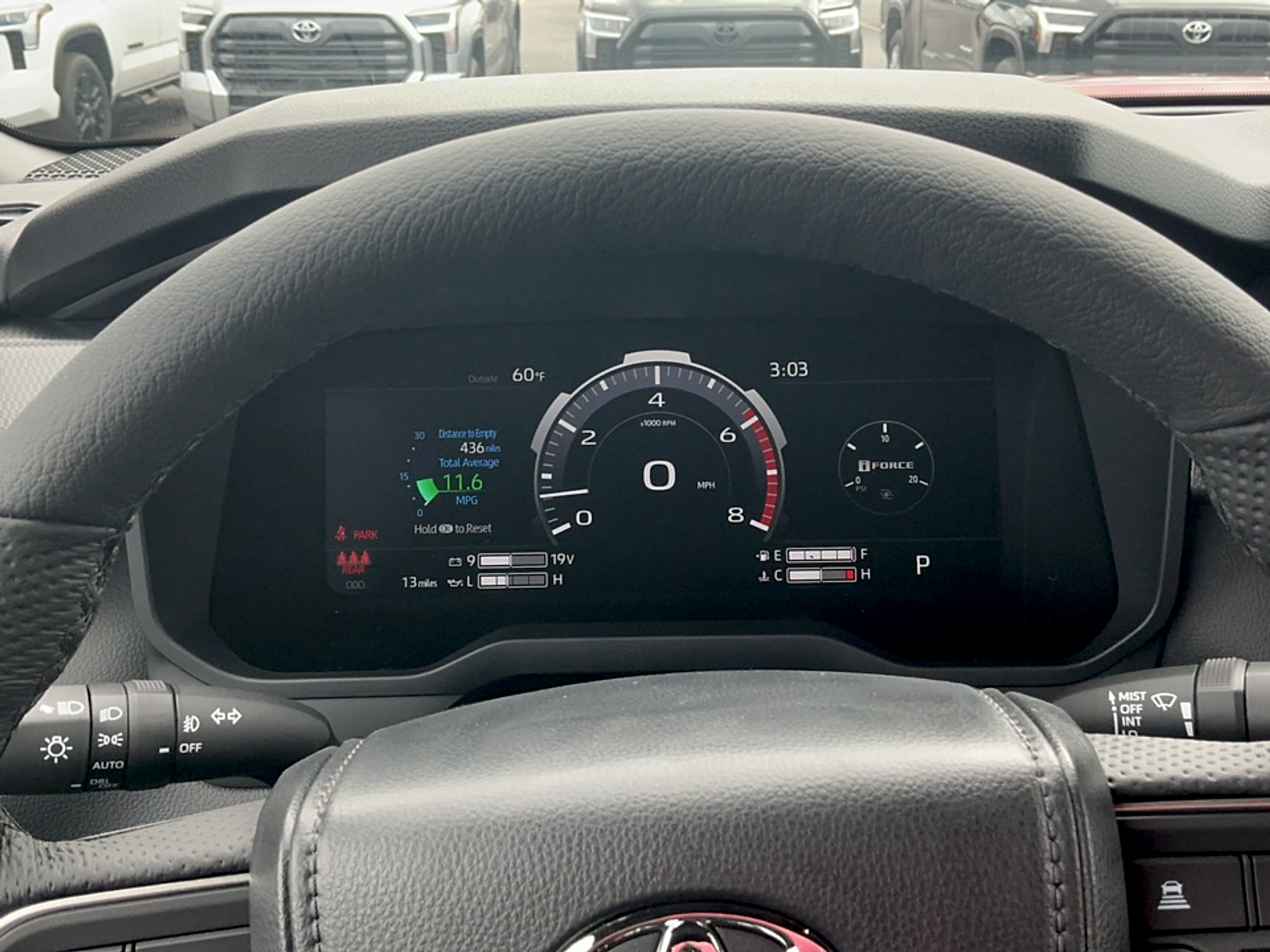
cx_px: 635
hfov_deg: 60.0
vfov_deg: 46.8
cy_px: 476
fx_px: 1101
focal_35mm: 30
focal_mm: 3
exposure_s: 1/120
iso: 40
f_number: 1.8
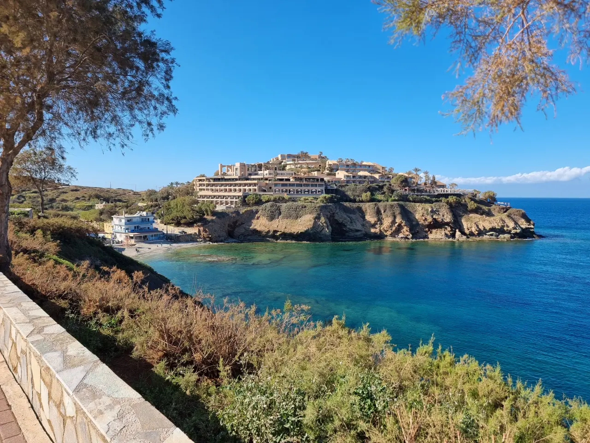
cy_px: 222
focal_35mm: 24
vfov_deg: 56.8
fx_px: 409
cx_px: 295
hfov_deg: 71.6
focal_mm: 6.7
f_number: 1.8
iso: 50
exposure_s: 1/780
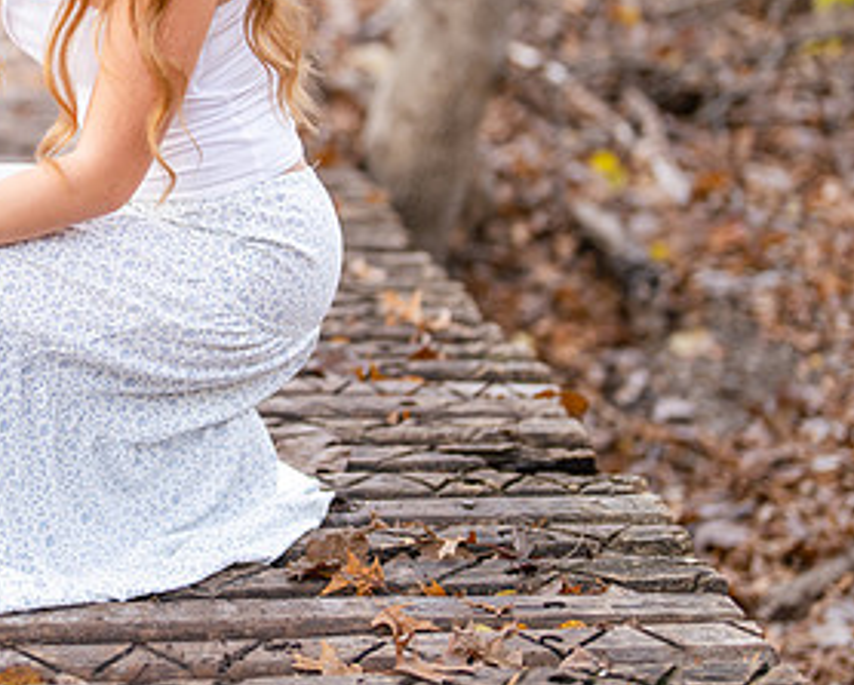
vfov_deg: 13.5
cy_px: 144
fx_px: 2884
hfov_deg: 16.6
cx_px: 101
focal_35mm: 114
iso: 160
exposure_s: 1/500
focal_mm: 50
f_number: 1.2
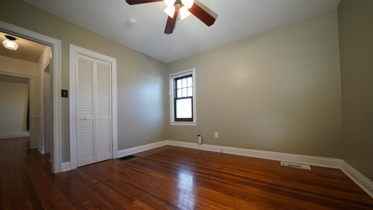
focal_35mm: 13
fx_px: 129
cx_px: 190
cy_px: 114
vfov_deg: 78.3
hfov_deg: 110.8
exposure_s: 1/160
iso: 2000
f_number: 4
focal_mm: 12
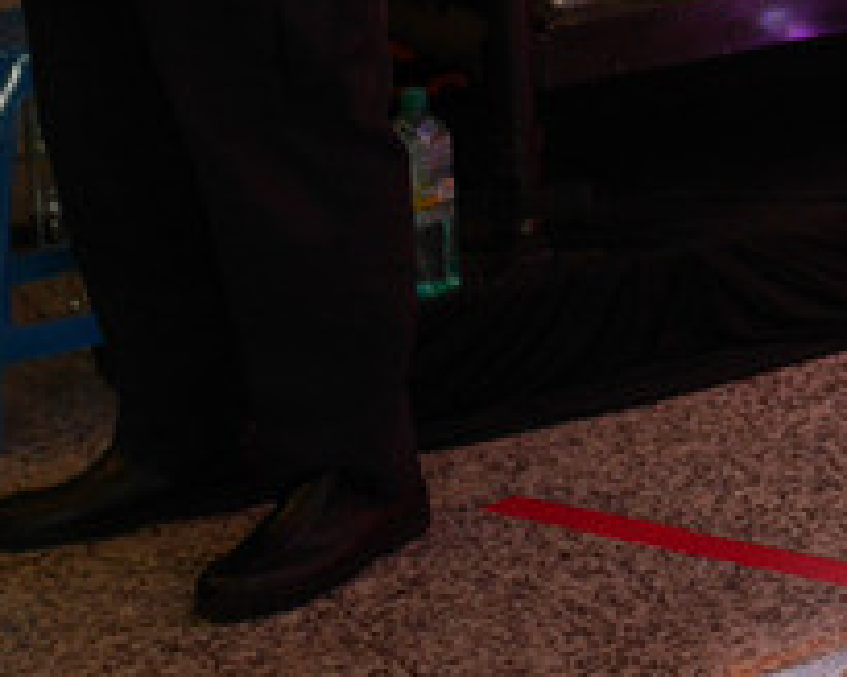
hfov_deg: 11.6
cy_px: -545
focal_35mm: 143
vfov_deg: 10.2
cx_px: 1859
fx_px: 3585
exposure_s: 1/160
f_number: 2
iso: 200
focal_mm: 15
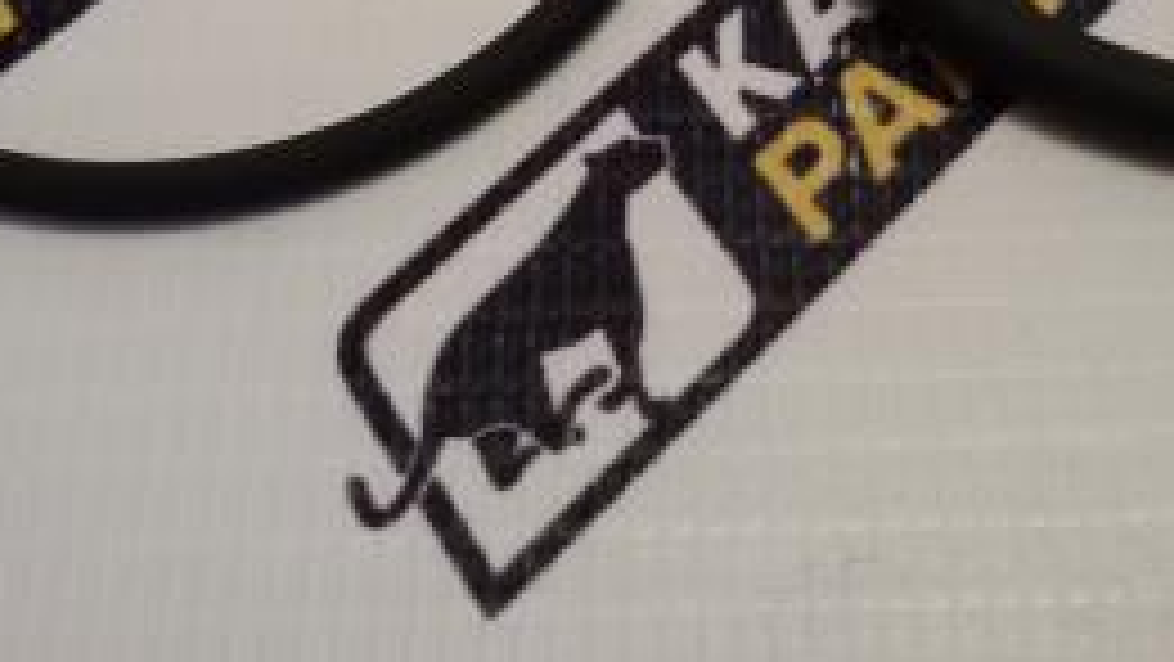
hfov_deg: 30.1
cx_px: 711
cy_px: -182
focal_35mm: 70
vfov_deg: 16.4
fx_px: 2180
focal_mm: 2.93
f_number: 2.4
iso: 64
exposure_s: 1/100
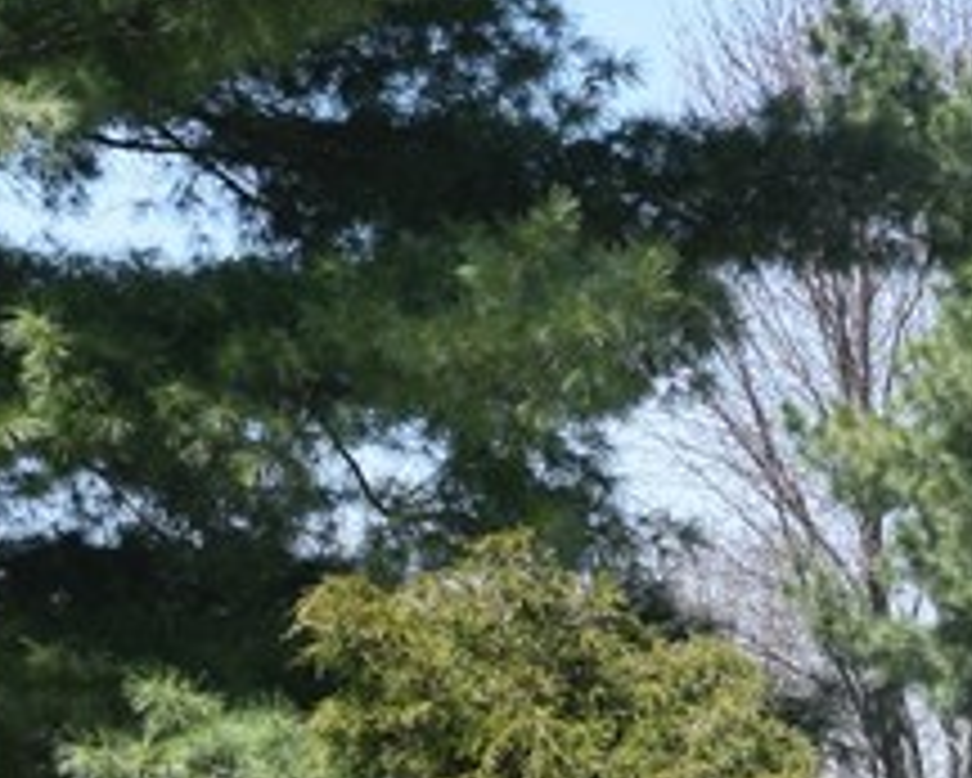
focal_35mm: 255
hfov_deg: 7.6
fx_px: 7339
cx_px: 720
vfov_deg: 6.1
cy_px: 486
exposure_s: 1/320
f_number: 9
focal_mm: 36
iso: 200
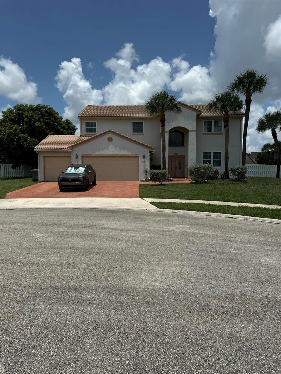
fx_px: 260
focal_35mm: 24
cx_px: 140
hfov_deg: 56.8
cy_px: 187
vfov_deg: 71.6
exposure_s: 1/11905
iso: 80
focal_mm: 6.76
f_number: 1.78
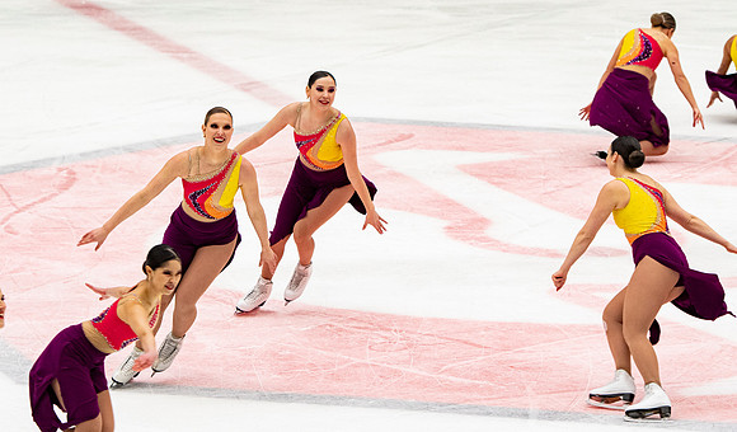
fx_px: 4140
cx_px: 295
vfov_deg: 6.0
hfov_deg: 10.2
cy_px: 136
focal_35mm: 210
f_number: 4
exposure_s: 1/500
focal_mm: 112
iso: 800
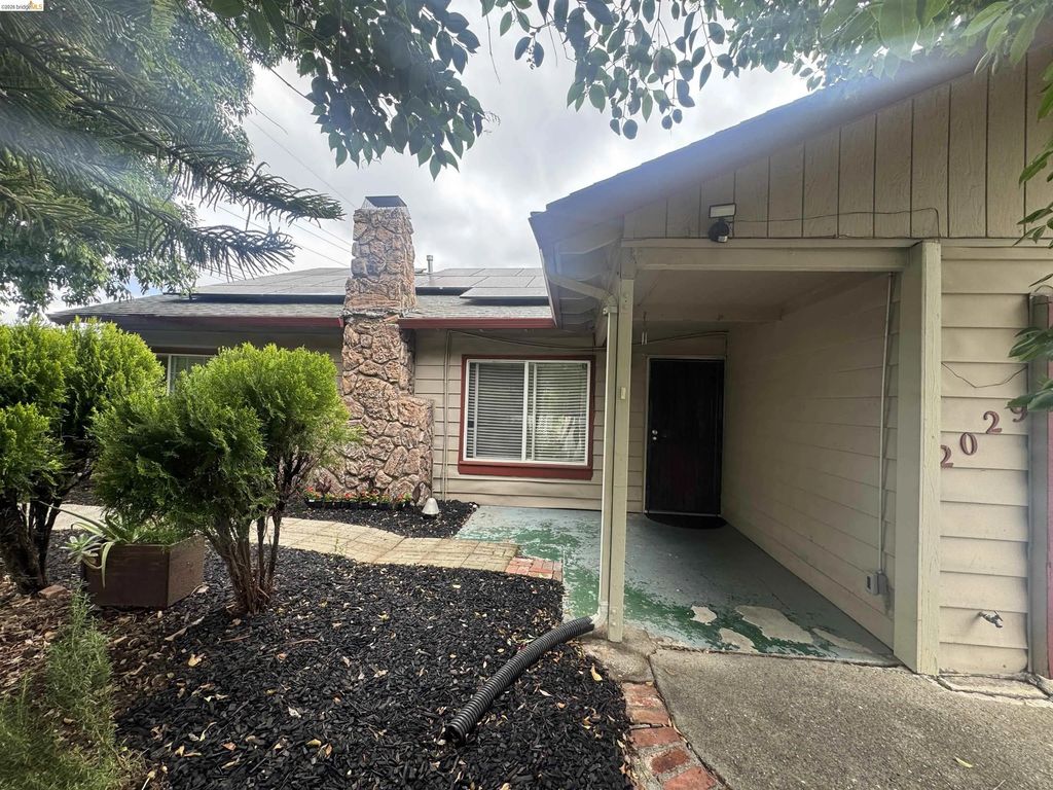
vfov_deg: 85.7
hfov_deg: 102.1
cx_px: 526
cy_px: 395
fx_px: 426
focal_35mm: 14
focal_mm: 2.22
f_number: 2.2
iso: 40
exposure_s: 1/188
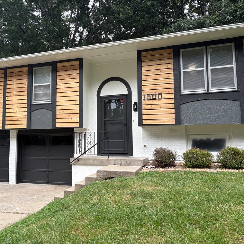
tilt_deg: +6.2
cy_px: 121
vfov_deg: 52.5
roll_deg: +1.3
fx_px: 247
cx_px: 87
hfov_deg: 51.8
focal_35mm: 31
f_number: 1.6
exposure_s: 1/430
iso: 50
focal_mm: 5.96
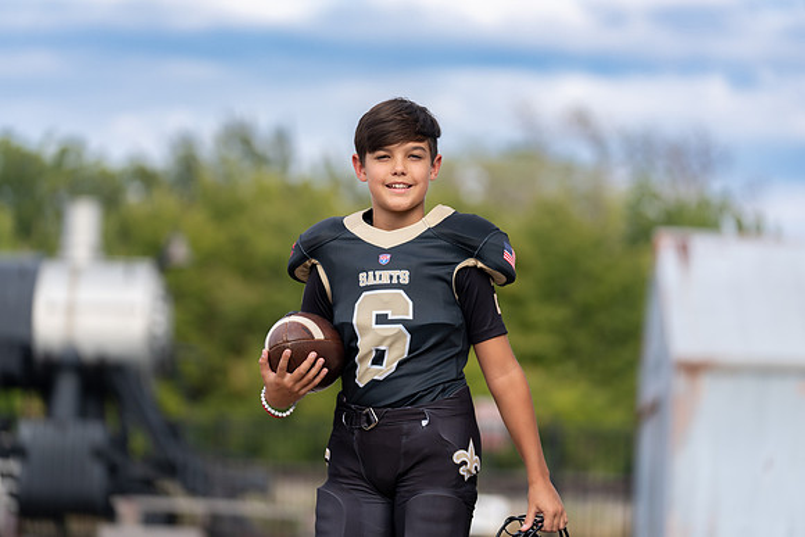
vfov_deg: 9.7
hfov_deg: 14.5
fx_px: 3170
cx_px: 402
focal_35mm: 142
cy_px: 268
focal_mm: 138
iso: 100
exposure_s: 1/640
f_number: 2.8
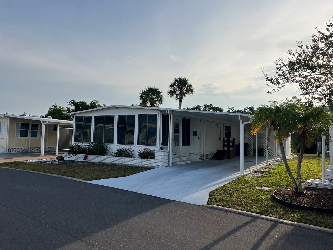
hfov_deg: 67.3
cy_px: 125
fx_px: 250
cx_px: 166
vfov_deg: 53.1
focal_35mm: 26
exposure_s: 1/4149
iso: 50
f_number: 1.6
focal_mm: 5.1
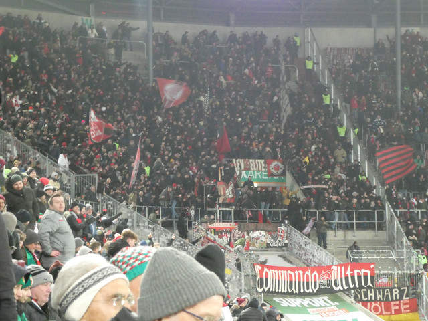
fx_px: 1422
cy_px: 160
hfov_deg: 17.1
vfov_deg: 12.9
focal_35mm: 115
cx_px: 214
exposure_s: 1/30
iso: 1600
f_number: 5.1
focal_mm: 20.6
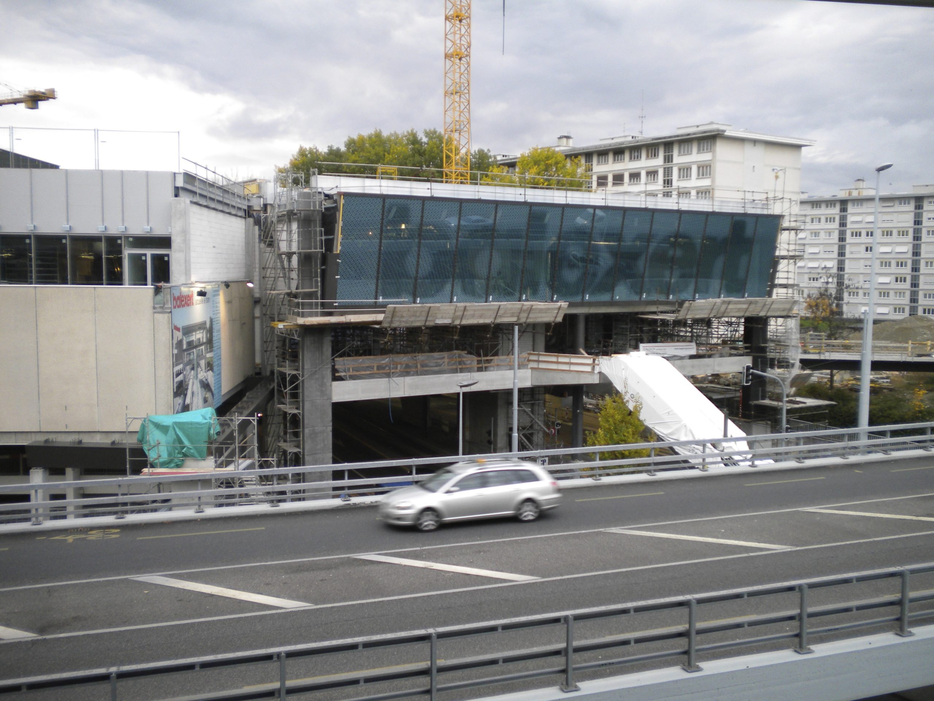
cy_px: 350
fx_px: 944
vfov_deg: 40.7
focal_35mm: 35
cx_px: 467
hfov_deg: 52.6
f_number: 3.1
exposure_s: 1/61.3
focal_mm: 6.3
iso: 126
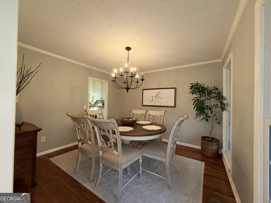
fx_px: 110
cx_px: 136
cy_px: 102
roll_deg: -0.7
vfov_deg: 85.7
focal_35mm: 14
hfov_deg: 102.1
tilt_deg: +0.3
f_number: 2.2
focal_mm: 2.22
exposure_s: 1/60
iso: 80
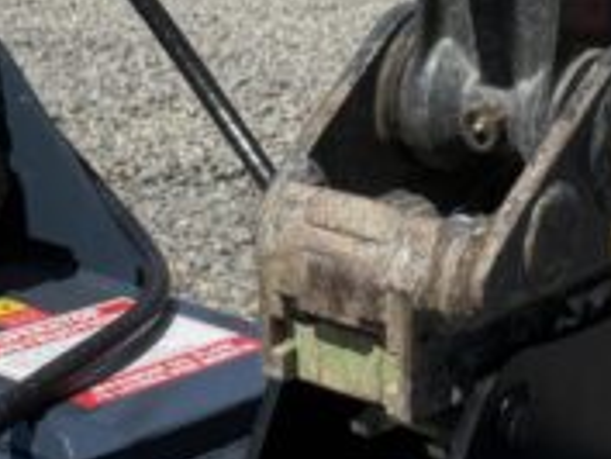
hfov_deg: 18.8
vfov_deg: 13.4
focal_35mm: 104
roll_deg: -2.8
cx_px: 428
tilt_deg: -28.1
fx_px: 1837
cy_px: 697
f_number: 1.78
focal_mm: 6.76
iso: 100
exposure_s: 1/5319
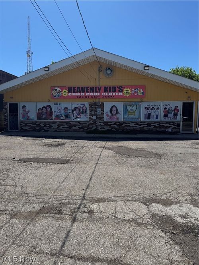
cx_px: 100
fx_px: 184
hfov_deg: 56.8
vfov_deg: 71.6
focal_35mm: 24
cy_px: 132
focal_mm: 6.76
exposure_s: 1/4950
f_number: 1.78
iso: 80
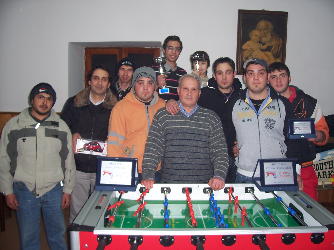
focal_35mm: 34
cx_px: 167
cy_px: 125
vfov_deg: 41.8
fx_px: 328
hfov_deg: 54.0
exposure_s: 1/60
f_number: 2.7
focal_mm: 5.6
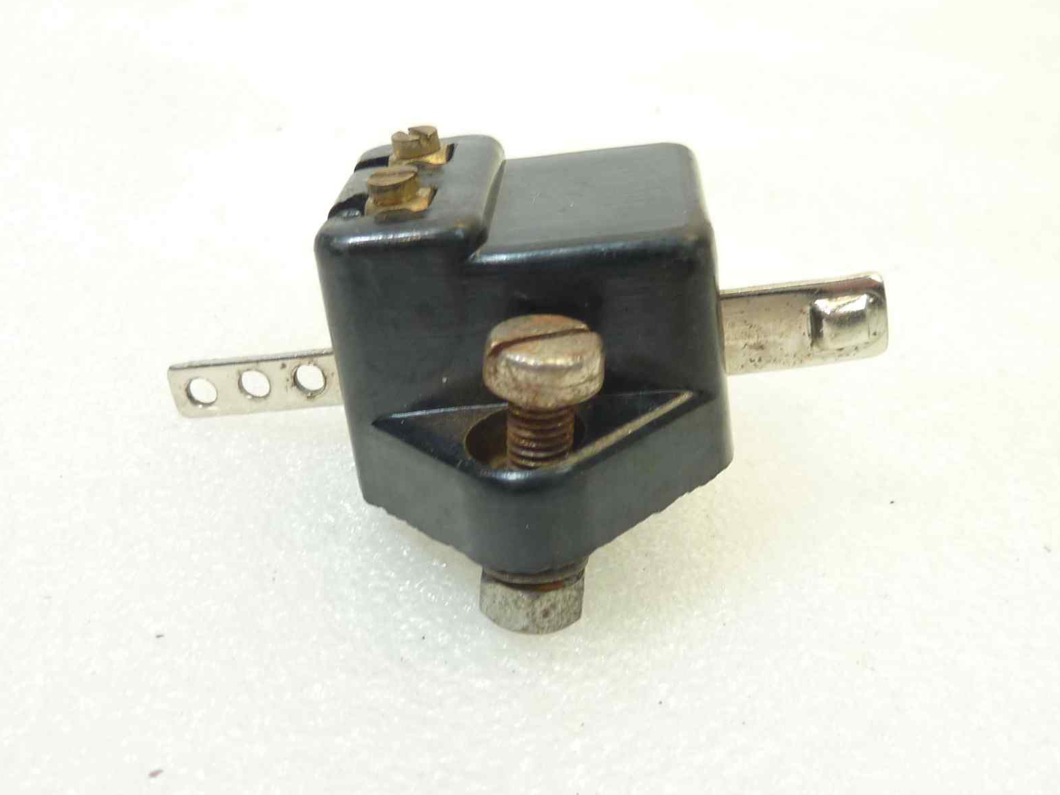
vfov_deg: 35.1
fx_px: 1256
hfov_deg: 45.8
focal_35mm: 41
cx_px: 541
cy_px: 410
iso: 80
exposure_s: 1/20
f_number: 3.3
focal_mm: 4.1
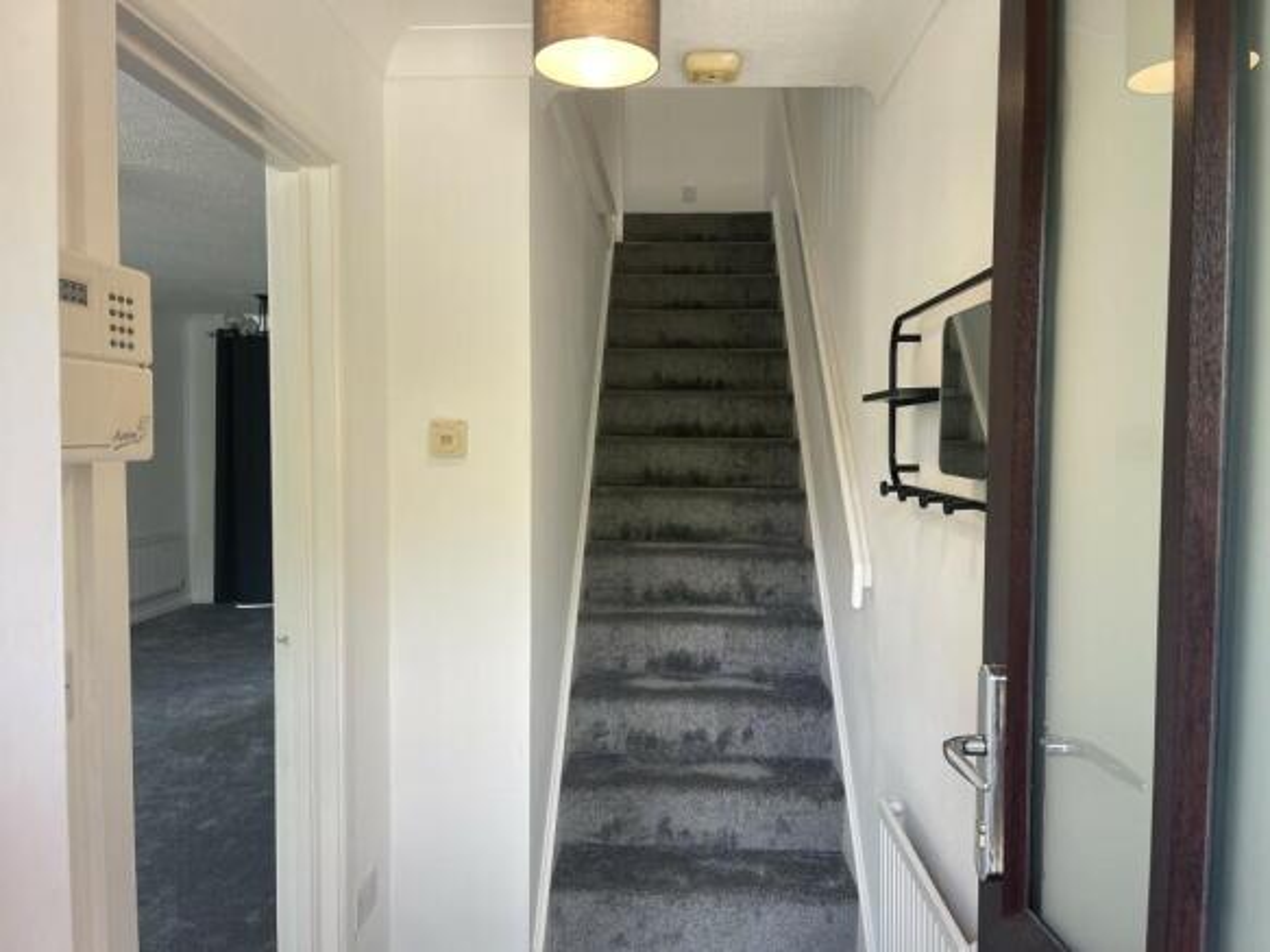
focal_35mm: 25
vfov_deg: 54.9
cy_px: 476
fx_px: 917
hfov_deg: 69.4
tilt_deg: -3.4
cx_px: 635
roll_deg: -0.1
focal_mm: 5.1
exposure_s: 1/121
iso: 80
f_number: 1.6
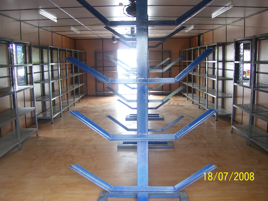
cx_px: 134
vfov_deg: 38.7
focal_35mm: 37
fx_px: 286
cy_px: 100
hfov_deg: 50.1
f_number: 2.7
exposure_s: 1/30
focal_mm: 6
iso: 100
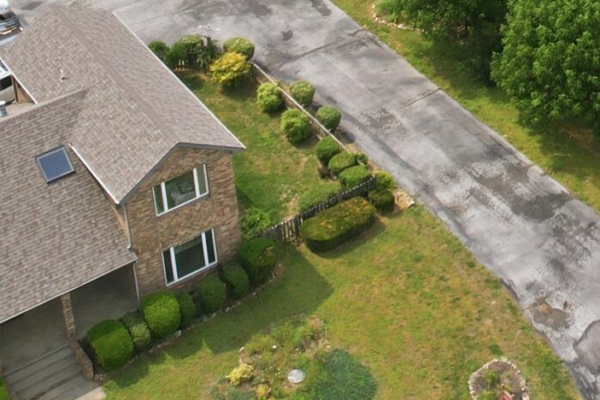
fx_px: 1567
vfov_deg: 12.7
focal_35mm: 94
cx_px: 682
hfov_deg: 20.5
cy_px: -400
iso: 100
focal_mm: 8.4
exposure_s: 1/1600
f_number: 2.8
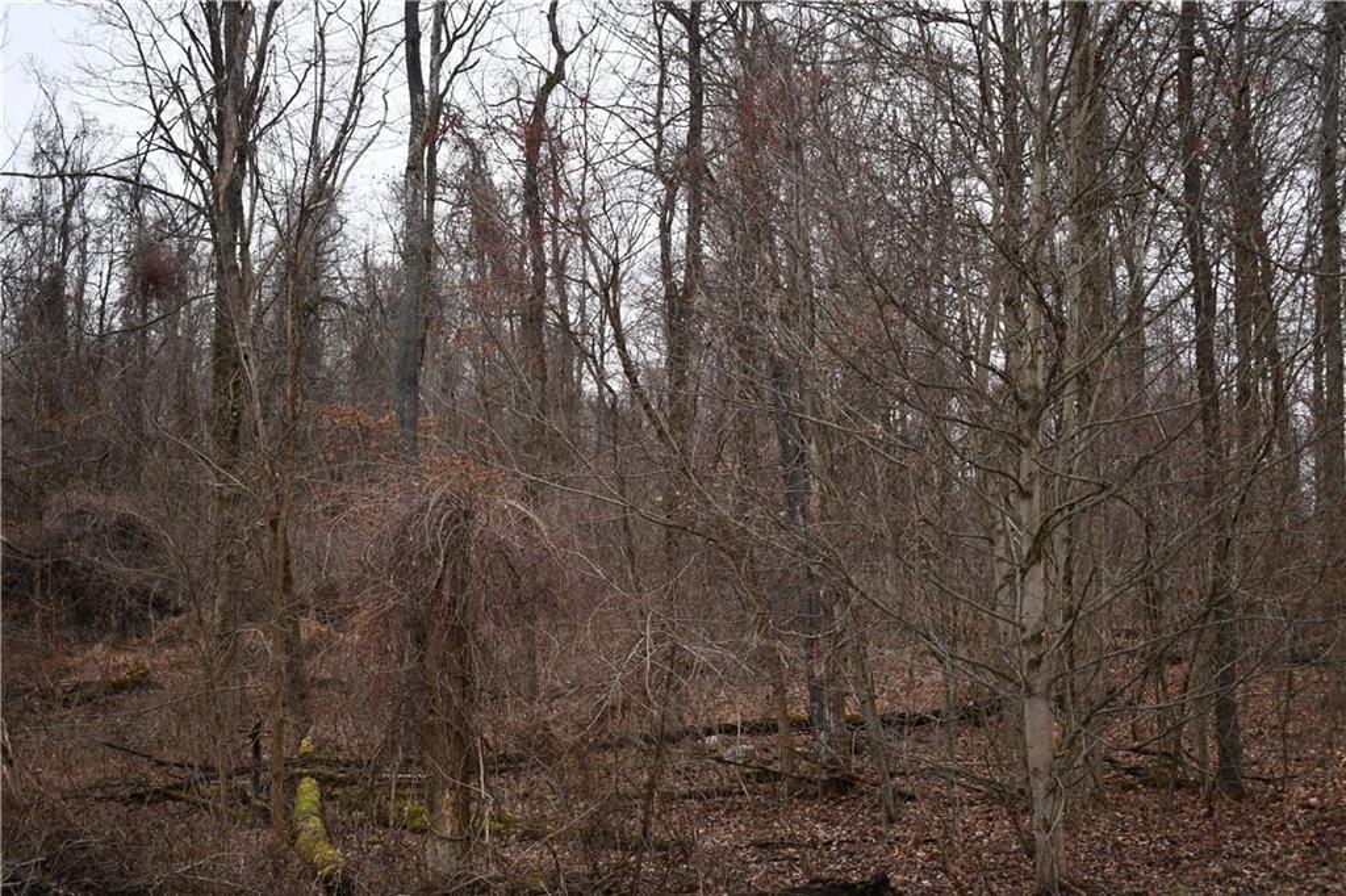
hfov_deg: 38.2
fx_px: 1943
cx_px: 673
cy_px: 448
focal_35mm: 52
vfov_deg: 26.0
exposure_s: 1/250
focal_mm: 35
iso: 640
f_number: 4.5
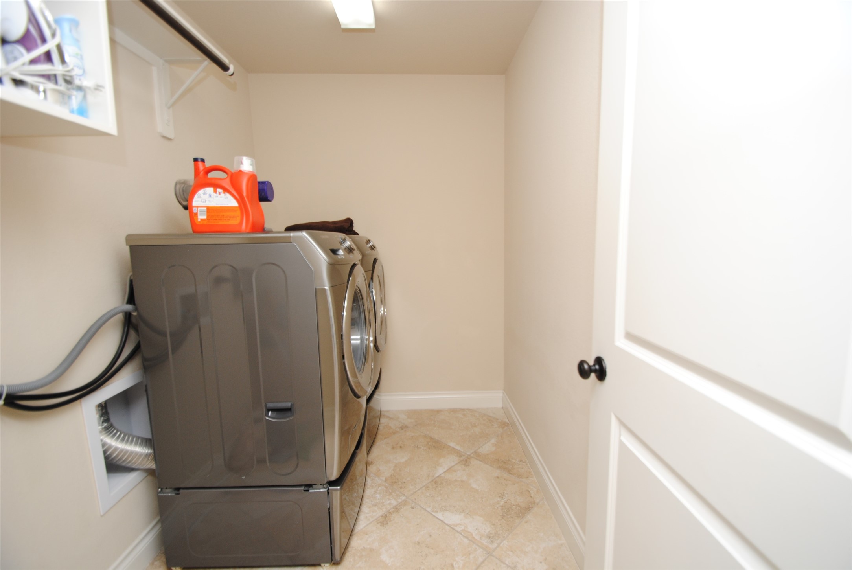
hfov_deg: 100.3
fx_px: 355
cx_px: 426
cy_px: 285
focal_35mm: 15
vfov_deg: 77.5
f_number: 4
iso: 200
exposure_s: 1/60
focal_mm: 10
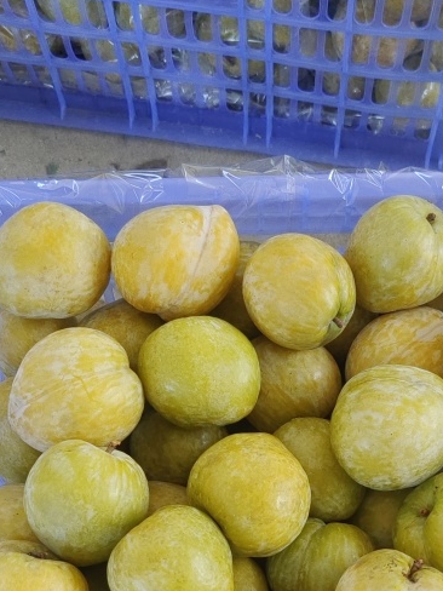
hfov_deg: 24.6
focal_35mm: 59
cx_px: 315
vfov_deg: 30.3
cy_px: 599
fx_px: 1007
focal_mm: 5.52
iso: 100
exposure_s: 1/398
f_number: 1.9
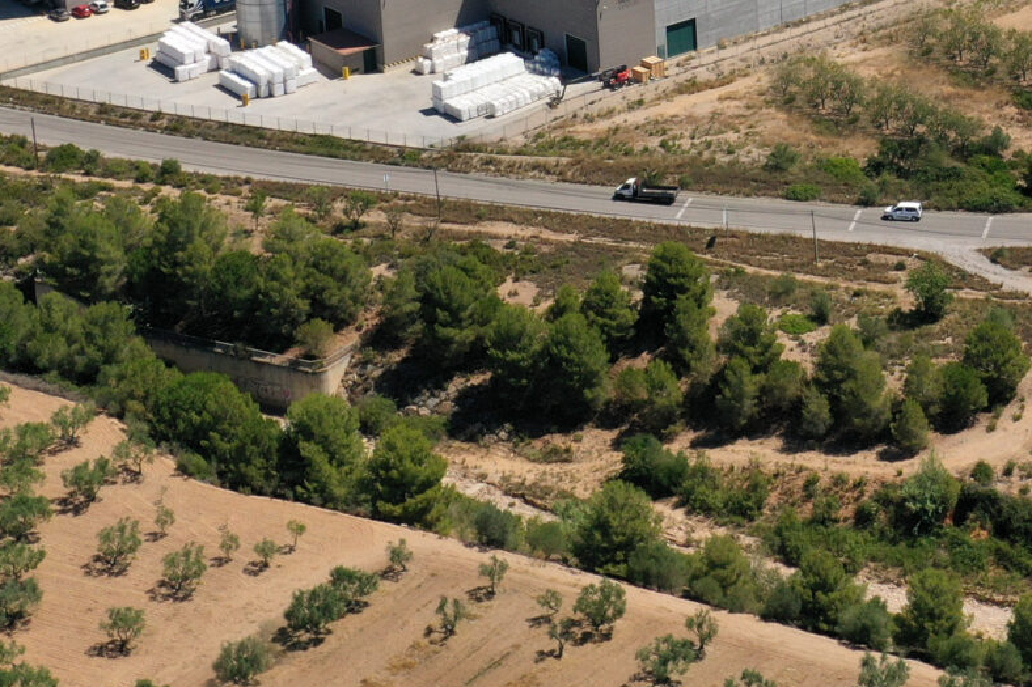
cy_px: -349
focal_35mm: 91
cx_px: 1044
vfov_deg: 14.1
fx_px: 2608
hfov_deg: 21.6
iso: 100
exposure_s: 1/1000
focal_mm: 10.26
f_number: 5
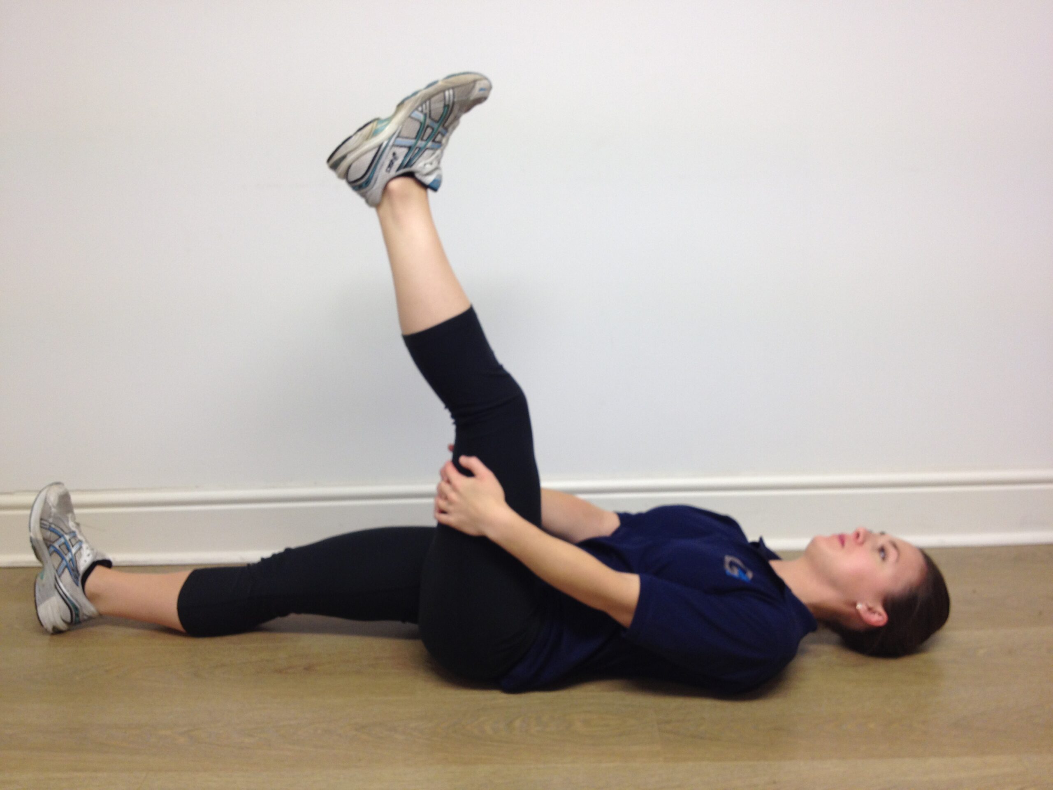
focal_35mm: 35
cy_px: 395
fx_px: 1065
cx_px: 526
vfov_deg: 40.7
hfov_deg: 52.6
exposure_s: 1/24
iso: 50
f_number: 2.4
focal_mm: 4.28
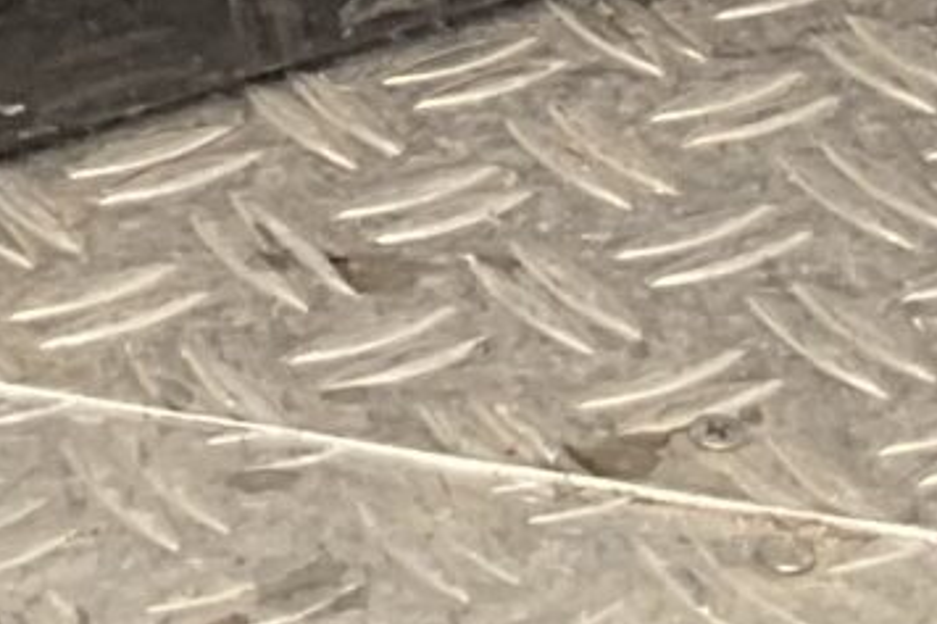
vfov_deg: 5.7
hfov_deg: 9.2
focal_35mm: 217
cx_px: -534
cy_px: -1495
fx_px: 5645
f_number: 1.8
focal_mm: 3
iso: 16
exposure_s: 1/105
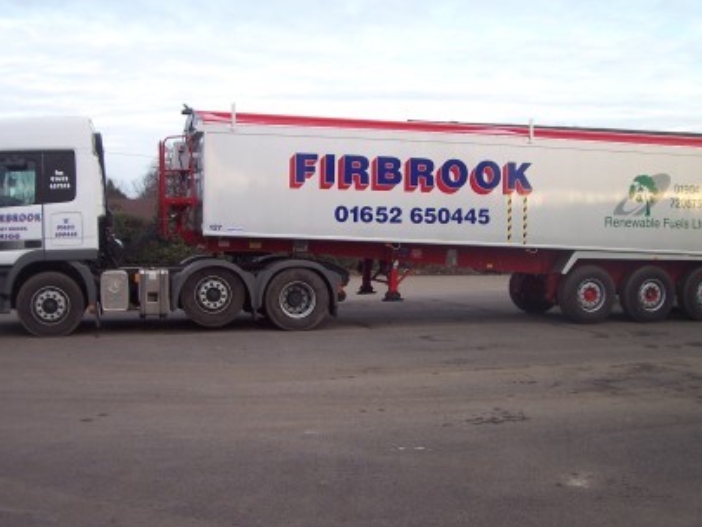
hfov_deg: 43.8
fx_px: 872
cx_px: 359
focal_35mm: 43
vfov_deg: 33.6
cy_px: 274
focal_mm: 5.6
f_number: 2.7
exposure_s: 1/125
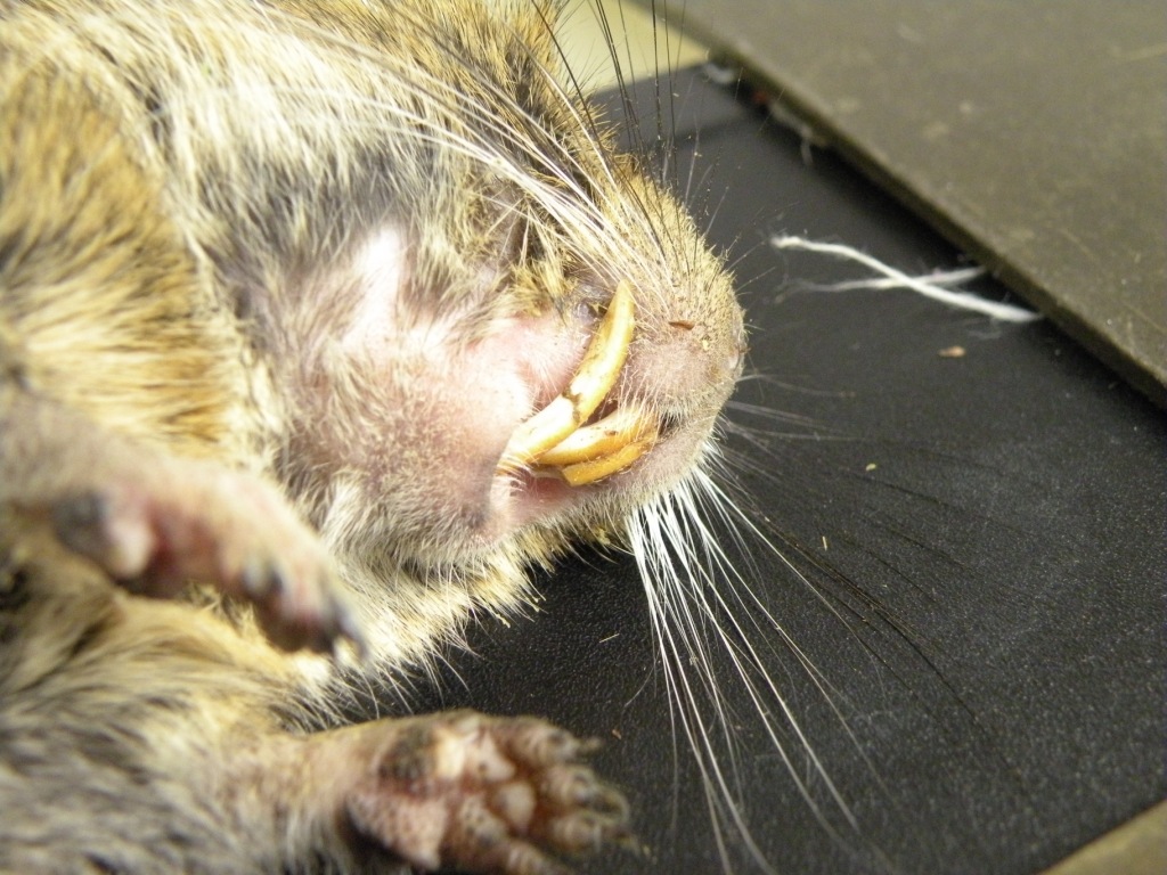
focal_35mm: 56
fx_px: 1888
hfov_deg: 34.3
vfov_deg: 26.1
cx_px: 584
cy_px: 438
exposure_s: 1/42.7
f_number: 3.5
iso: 400
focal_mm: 9.8
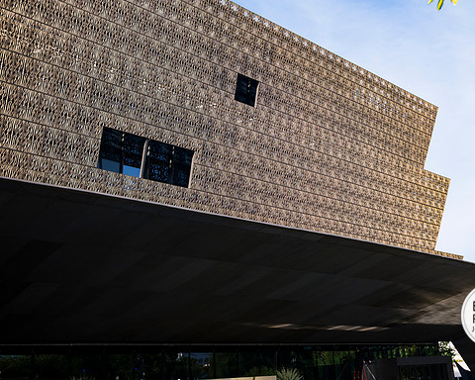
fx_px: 590
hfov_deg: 43.7
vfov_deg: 35.7
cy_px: 190
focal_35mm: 42
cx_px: 274
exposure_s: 1/800
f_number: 3.5
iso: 140
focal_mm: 37
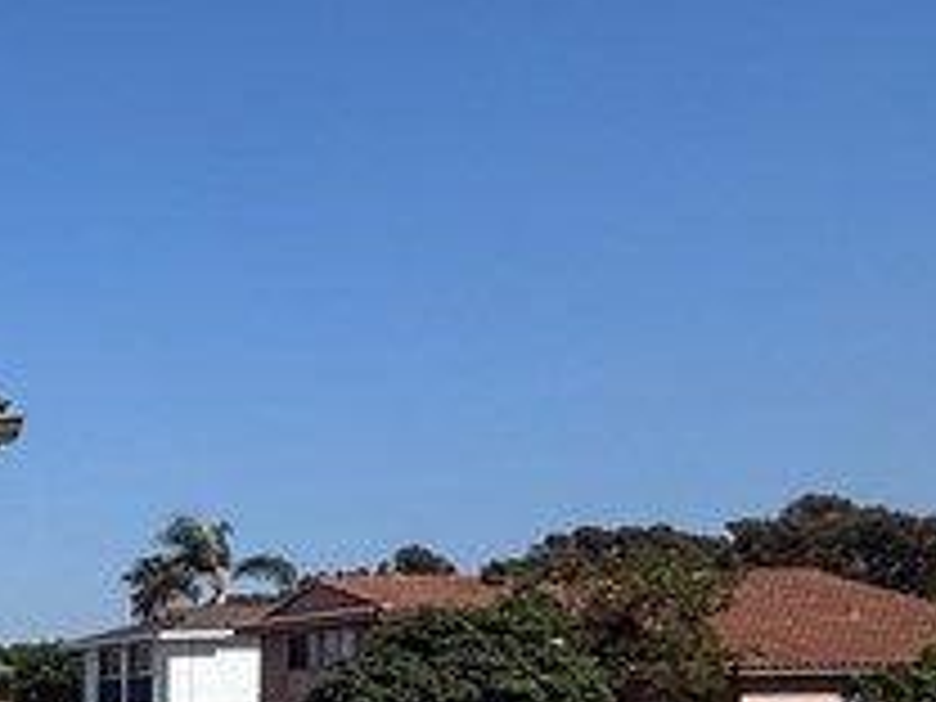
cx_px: -981
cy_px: 828
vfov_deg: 20.1
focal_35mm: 69
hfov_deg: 18.0
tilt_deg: -1.2
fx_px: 1866
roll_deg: -0.1
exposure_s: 1/3891
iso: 50
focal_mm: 2.22
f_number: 2.2
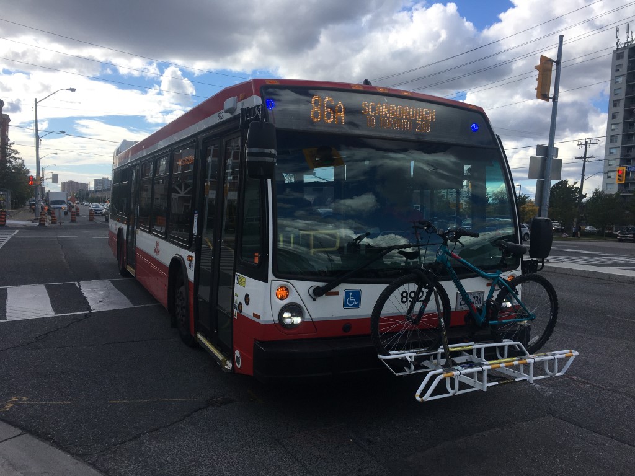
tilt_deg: -1.5
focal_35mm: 29
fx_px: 532
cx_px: 318
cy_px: 238
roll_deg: -2.4
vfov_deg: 48.2
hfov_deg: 61.7
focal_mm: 4.15
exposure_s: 1/1789
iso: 25
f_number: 2.2
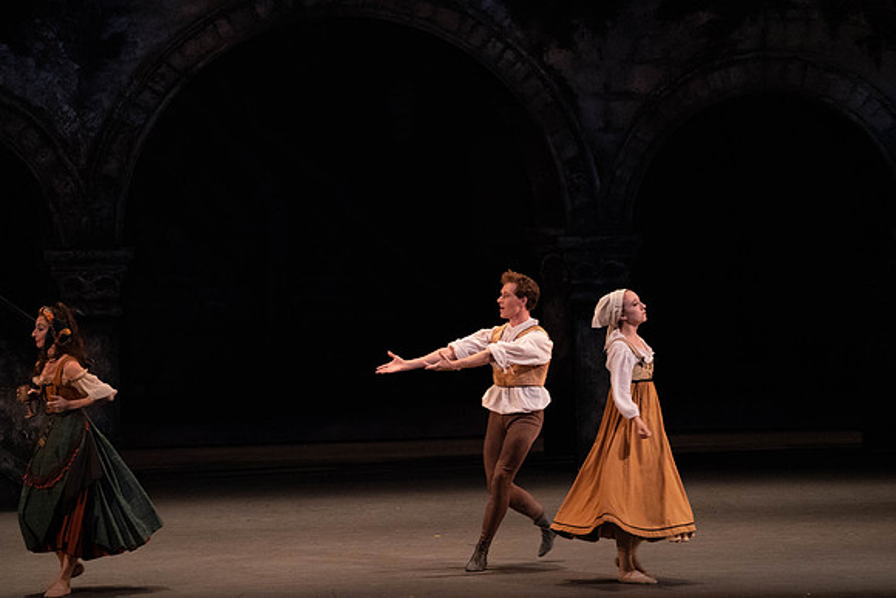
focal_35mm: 253
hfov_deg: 8.1
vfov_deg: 5.4
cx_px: 448
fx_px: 6298
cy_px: 299
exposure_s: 1/250
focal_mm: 253
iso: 8000
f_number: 5.6
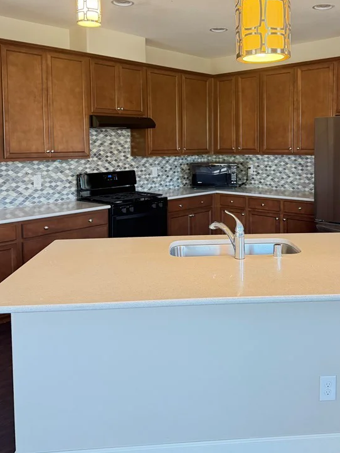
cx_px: 218
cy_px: 165
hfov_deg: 41.4
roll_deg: +0.5
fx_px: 445
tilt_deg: -3.4
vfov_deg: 53.3
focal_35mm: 34
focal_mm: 6.76
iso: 500
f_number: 1.78
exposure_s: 1/60
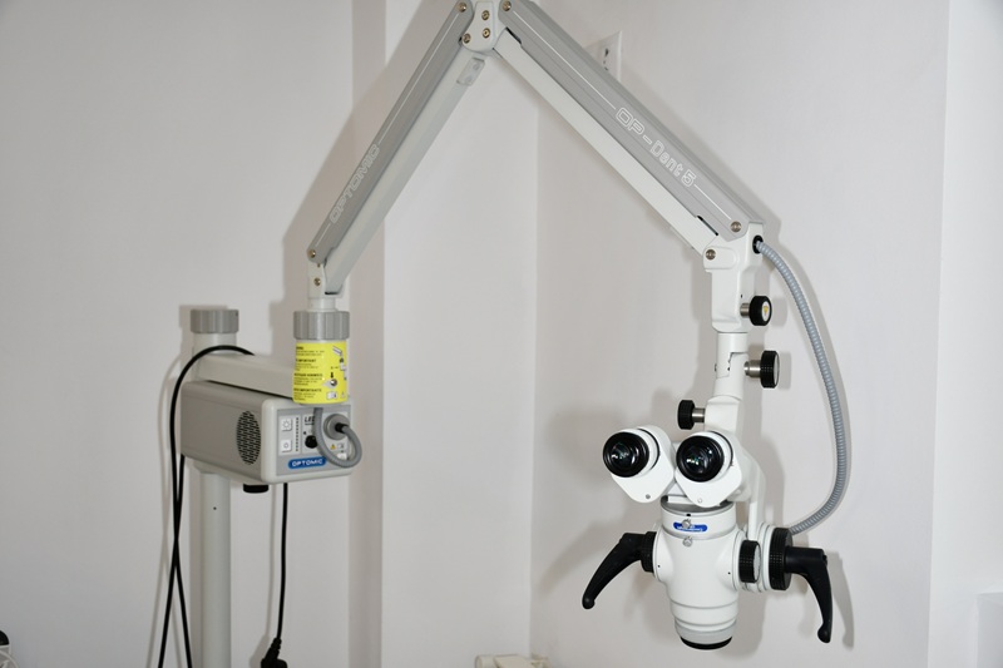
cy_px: 334
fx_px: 1086
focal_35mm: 39
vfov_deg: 34.2
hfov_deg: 49.6
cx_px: 502
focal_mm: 26
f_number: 4
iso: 100
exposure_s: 1/40
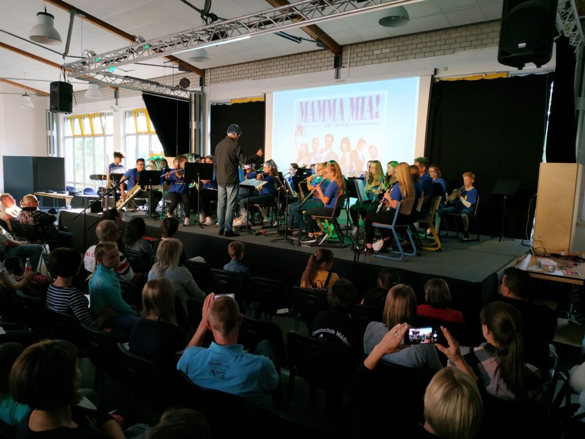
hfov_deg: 71.6
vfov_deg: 56.8
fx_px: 406
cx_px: 292
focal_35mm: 24
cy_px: 220
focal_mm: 3.94
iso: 250
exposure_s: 1/25
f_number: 1.9
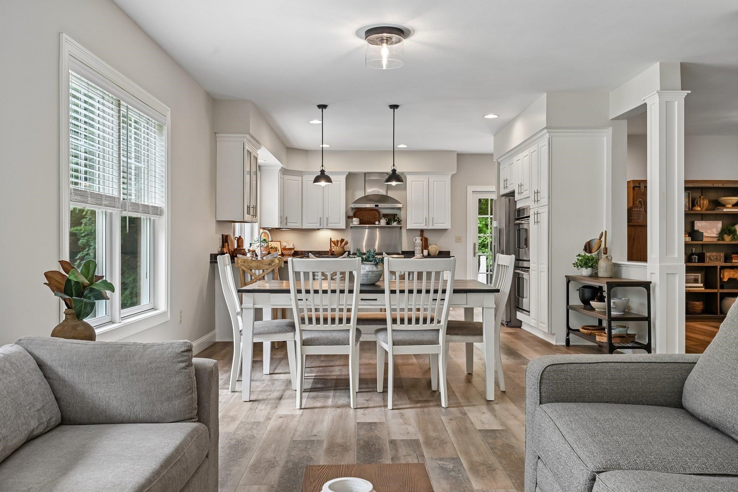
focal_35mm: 30
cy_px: 246
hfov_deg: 61.9
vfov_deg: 43.6
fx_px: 615
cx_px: 369
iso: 400
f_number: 8
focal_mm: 30
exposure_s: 1/13
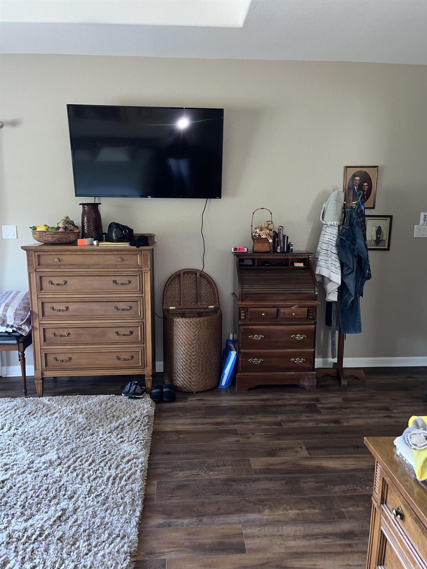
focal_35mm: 26
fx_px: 428
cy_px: 284
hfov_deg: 53.1
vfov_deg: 67.3
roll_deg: -0.9
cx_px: 214
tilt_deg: -9.2
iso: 50
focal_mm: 5.1
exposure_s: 1/17
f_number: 1.6
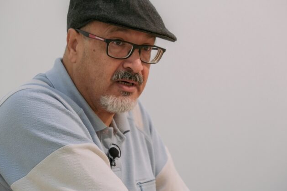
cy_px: 93
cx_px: 144
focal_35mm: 87
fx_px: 694
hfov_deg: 23.4
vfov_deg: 15.7
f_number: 4
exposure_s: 1/60
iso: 1000
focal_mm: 55
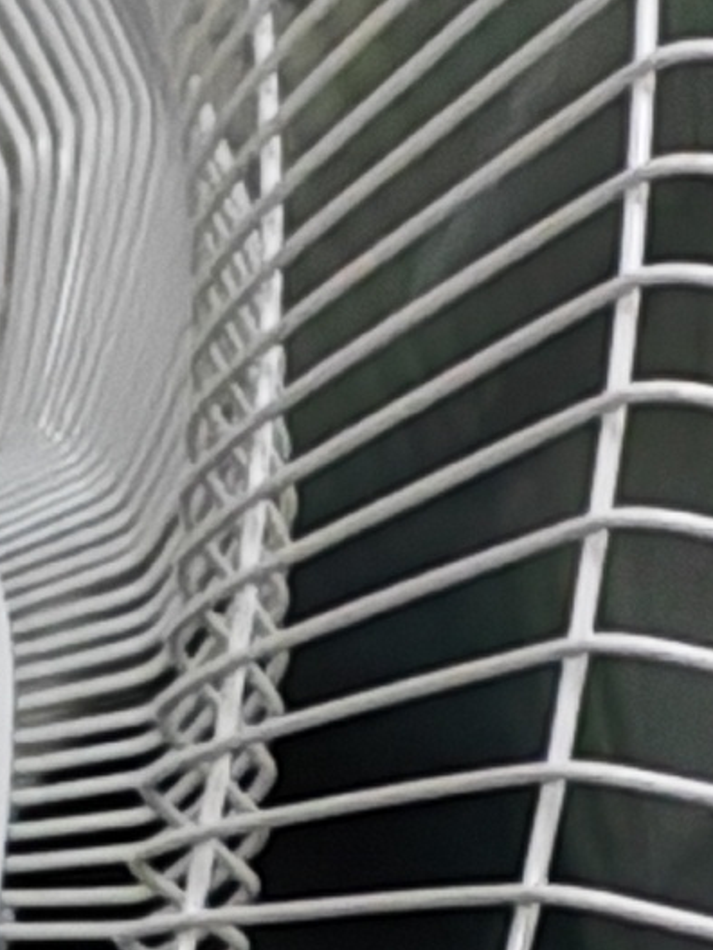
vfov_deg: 2.6
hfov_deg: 2.0
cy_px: 784
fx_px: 20680
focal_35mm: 753
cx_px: -142
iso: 320
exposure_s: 1/33
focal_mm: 8.67
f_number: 2.4
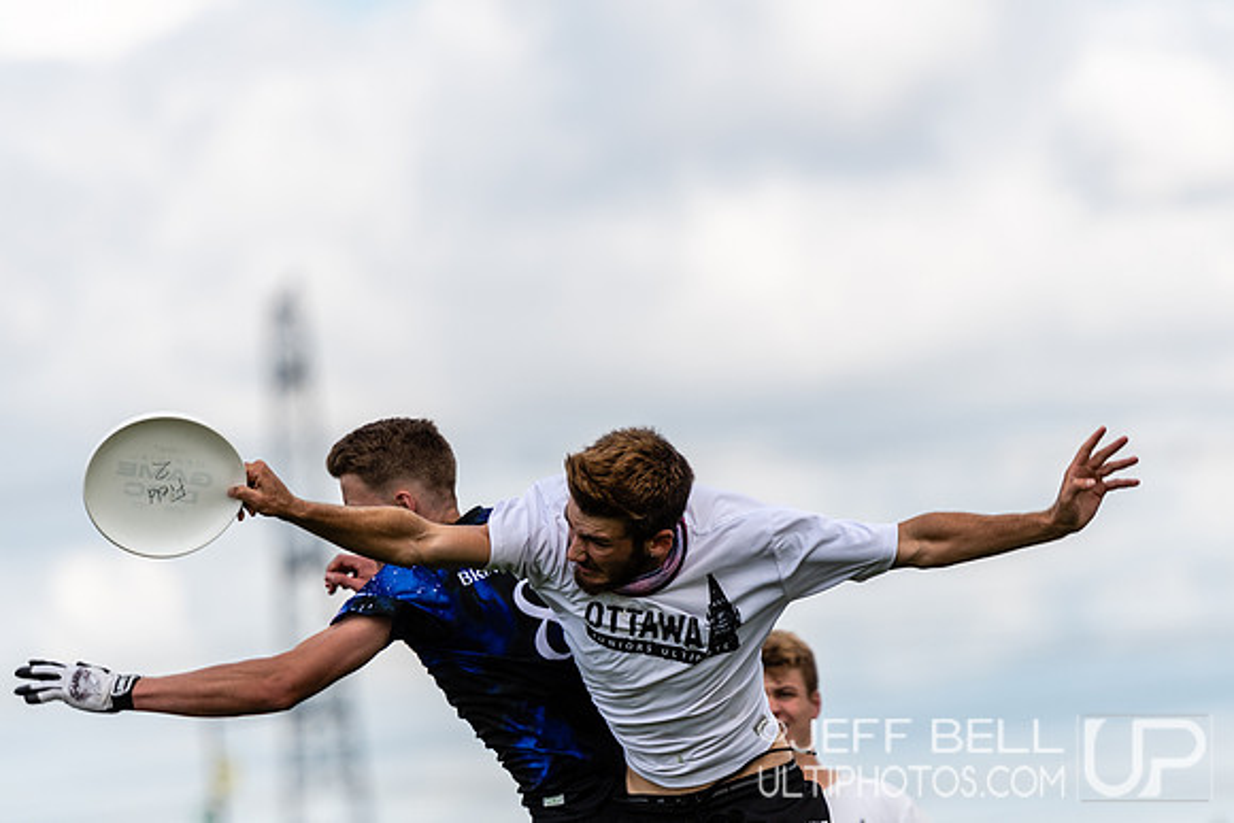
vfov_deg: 4.6
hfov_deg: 6.9
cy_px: 412
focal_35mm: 300
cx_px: 617
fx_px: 10285
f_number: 2.8
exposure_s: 1/2500
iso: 100
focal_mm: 200
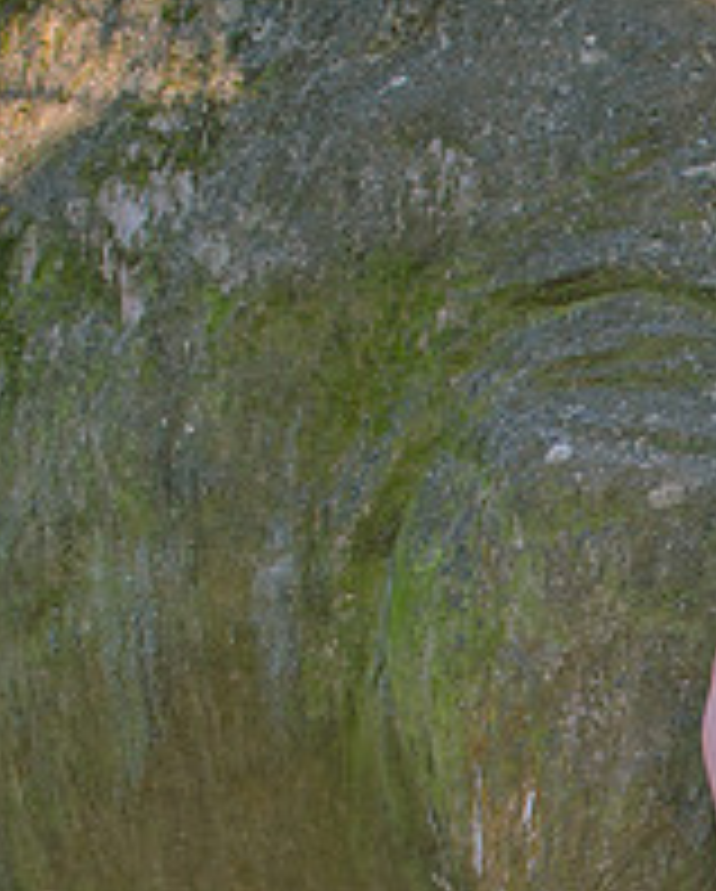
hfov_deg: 10.4
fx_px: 3885
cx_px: 845
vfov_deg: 13.0
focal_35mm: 147
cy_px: 770
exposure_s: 1/250
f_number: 2.5
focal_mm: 35
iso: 200
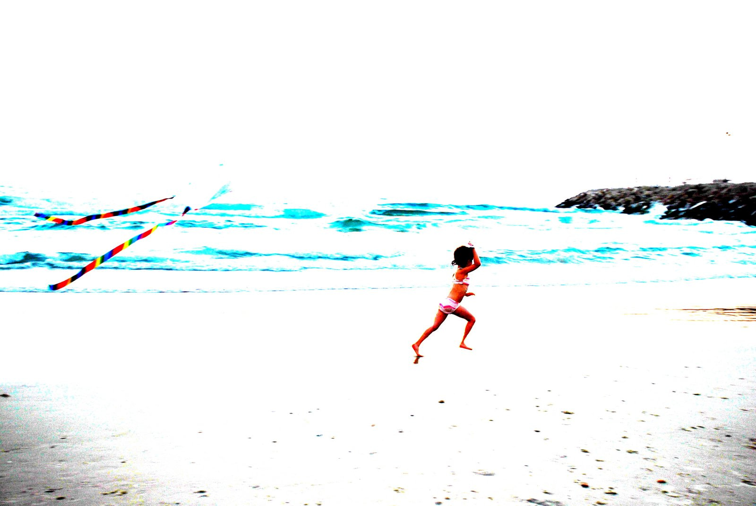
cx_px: 378
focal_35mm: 39
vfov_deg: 34.3
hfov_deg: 49.5
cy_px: 253
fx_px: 820
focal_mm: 26
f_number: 4.5
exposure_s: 1/80
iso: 200
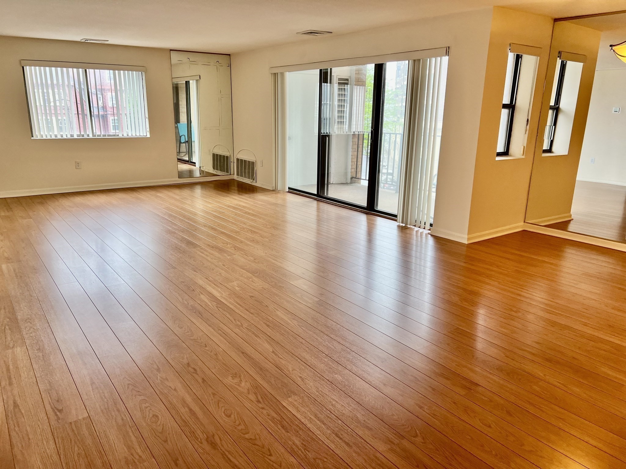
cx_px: 313
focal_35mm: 26
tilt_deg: -16.0
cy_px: 234
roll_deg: -1.6
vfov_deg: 53.1
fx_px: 470
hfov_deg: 67.3
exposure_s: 1/121
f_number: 1.5
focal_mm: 5.7
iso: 125
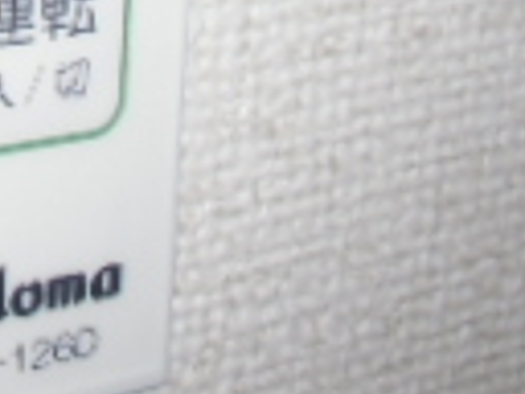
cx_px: -340
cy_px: -209
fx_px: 1820
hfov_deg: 14.8
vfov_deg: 11.8
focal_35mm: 120
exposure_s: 1/60
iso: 64
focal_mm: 4.24
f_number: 3
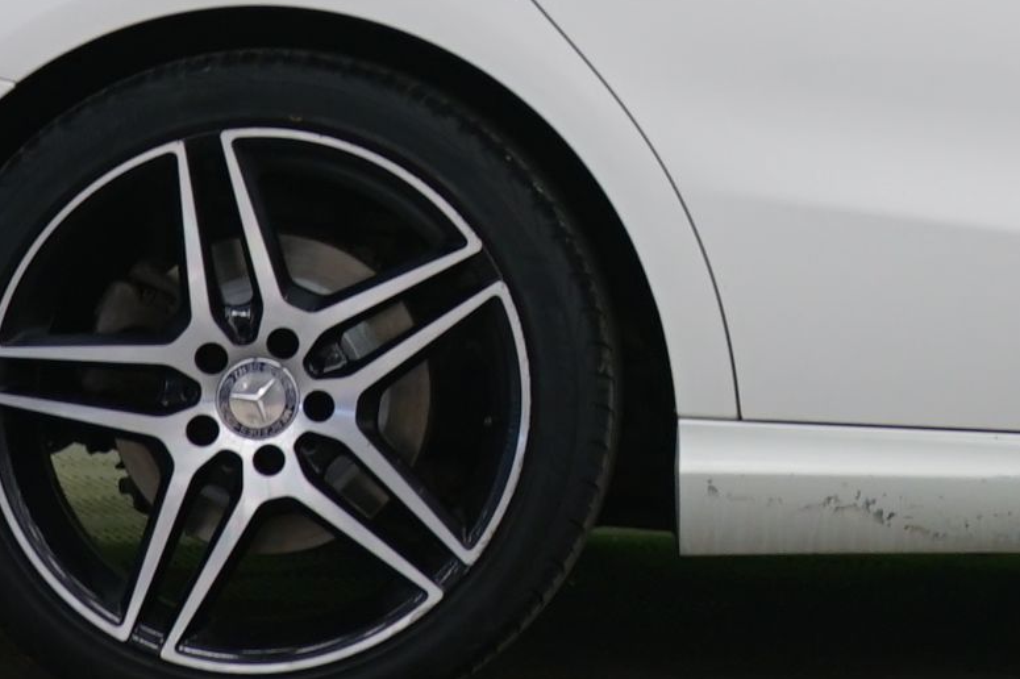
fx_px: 7052
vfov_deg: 5.4
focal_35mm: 249
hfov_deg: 8.1
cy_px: -472
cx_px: 1640
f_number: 4.5
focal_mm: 49
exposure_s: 1/10
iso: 400
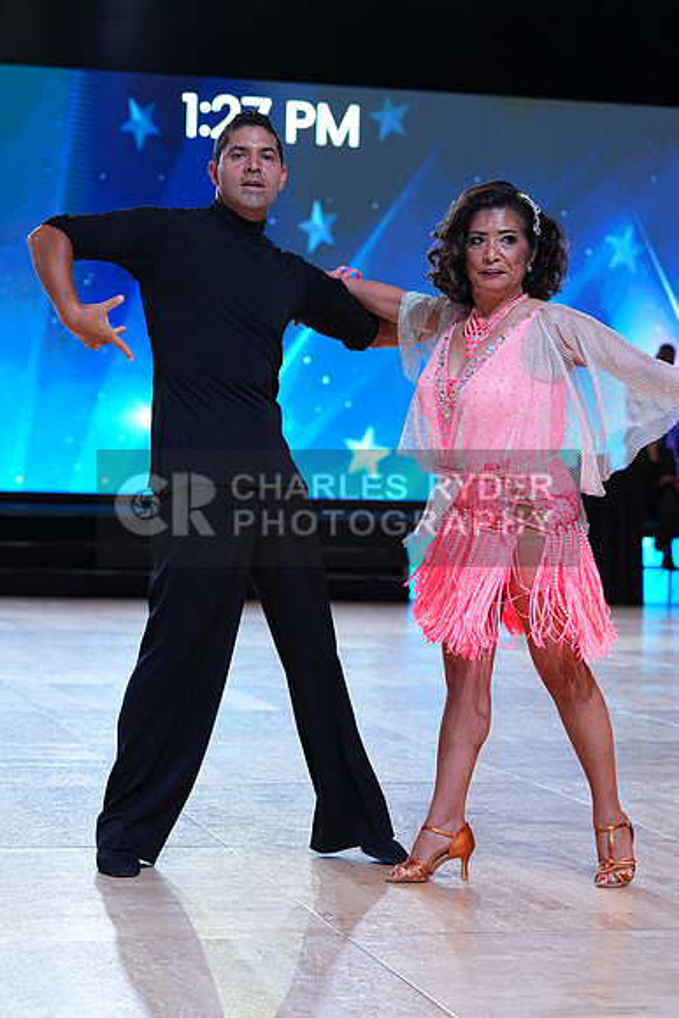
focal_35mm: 84
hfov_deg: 16.3
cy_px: 509
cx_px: 340
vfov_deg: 24.2
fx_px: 2375
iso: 800
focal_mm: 84
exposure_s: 1/320
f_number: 4
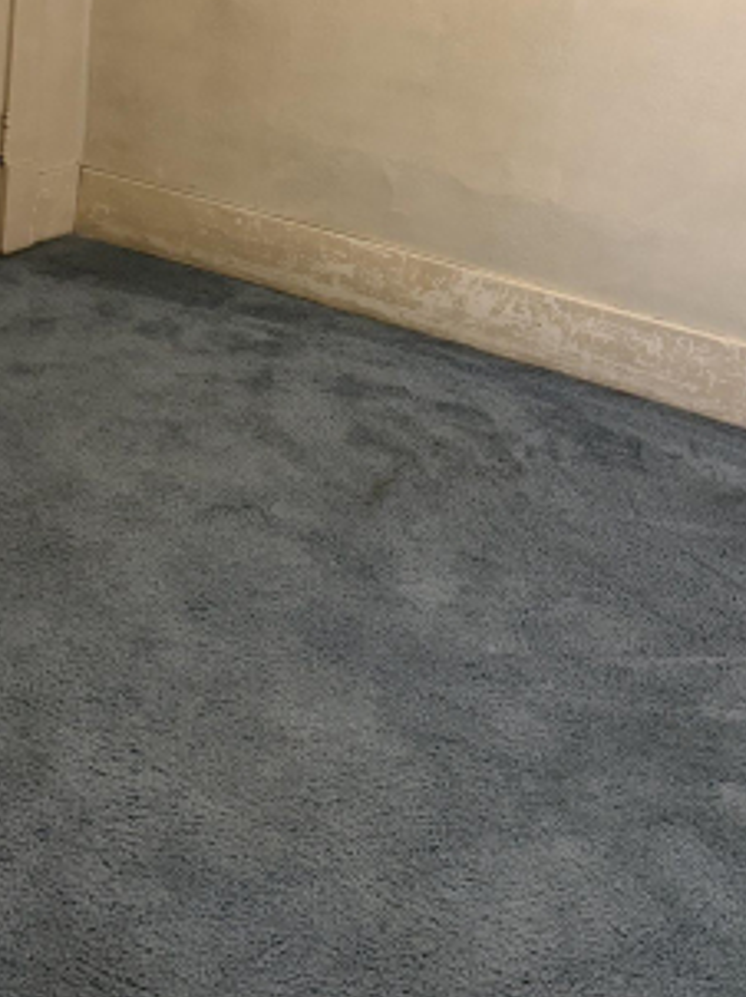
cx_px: 251
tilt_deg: -13.2
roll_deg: -4.7
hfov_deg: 27.3
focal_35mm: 53
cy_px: 137
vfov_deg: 34.5
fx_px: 1525
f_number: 1.78
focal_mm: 6.76
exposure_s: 1/40
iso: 640
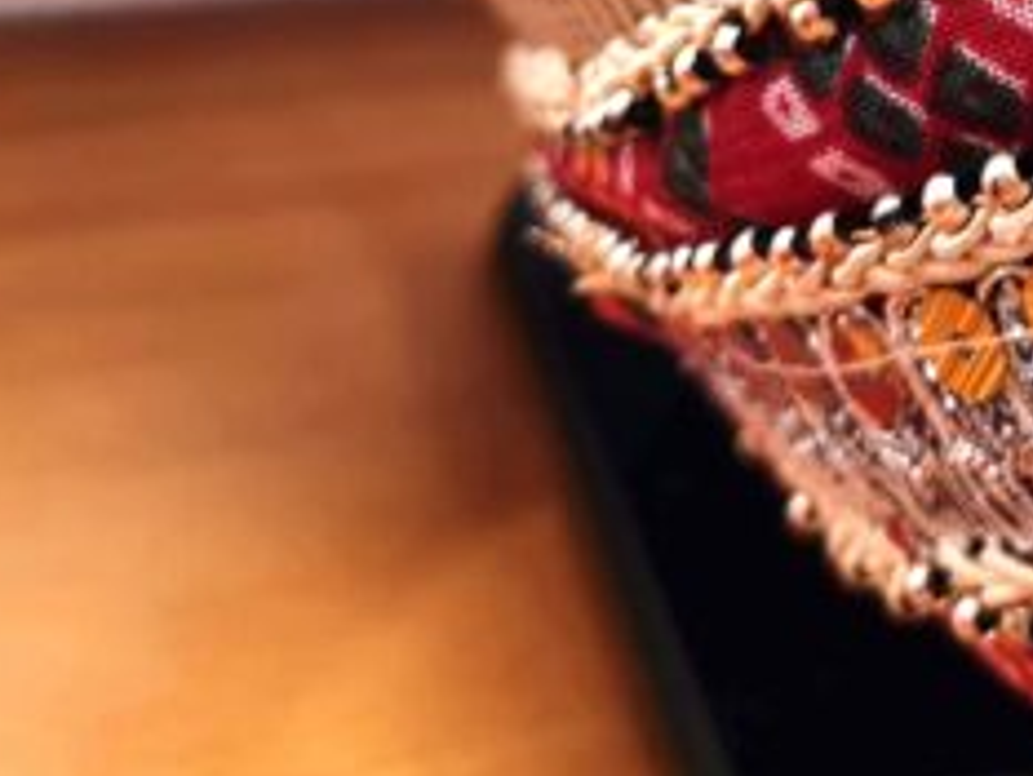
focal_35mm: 78
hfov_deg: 23.5
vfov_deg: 17.6
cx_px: 1126
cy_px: -251
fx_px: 2329
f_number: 1.8
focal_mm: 5.4
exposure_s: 1/60
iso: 200
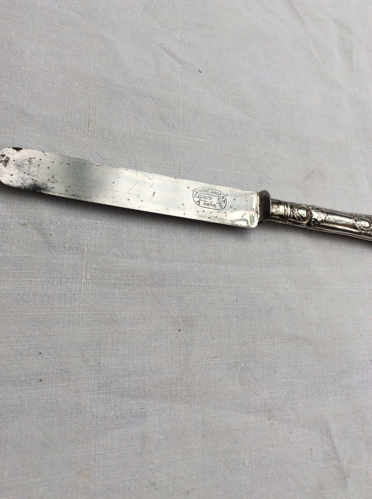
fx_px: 460
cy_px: 250
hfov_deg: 44.1
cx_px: 186
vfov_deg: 56.9
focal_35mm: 32
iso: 32
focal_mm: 3.3
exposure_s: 1/116
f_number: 2.4
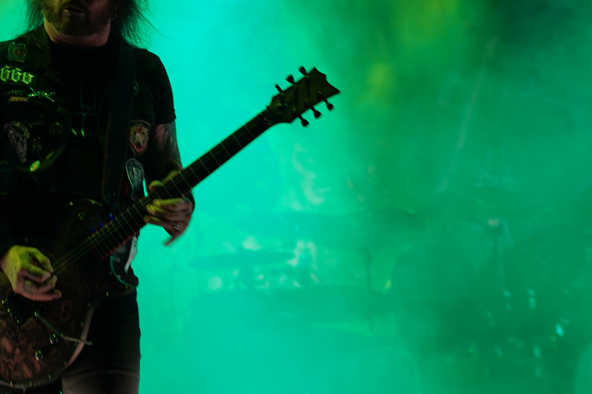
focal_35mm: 132
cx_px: 102
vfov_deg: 10.4
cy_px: 103
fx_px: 2170
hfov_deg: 15.4
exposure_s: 1/100
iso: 250
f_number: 4
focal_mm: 74
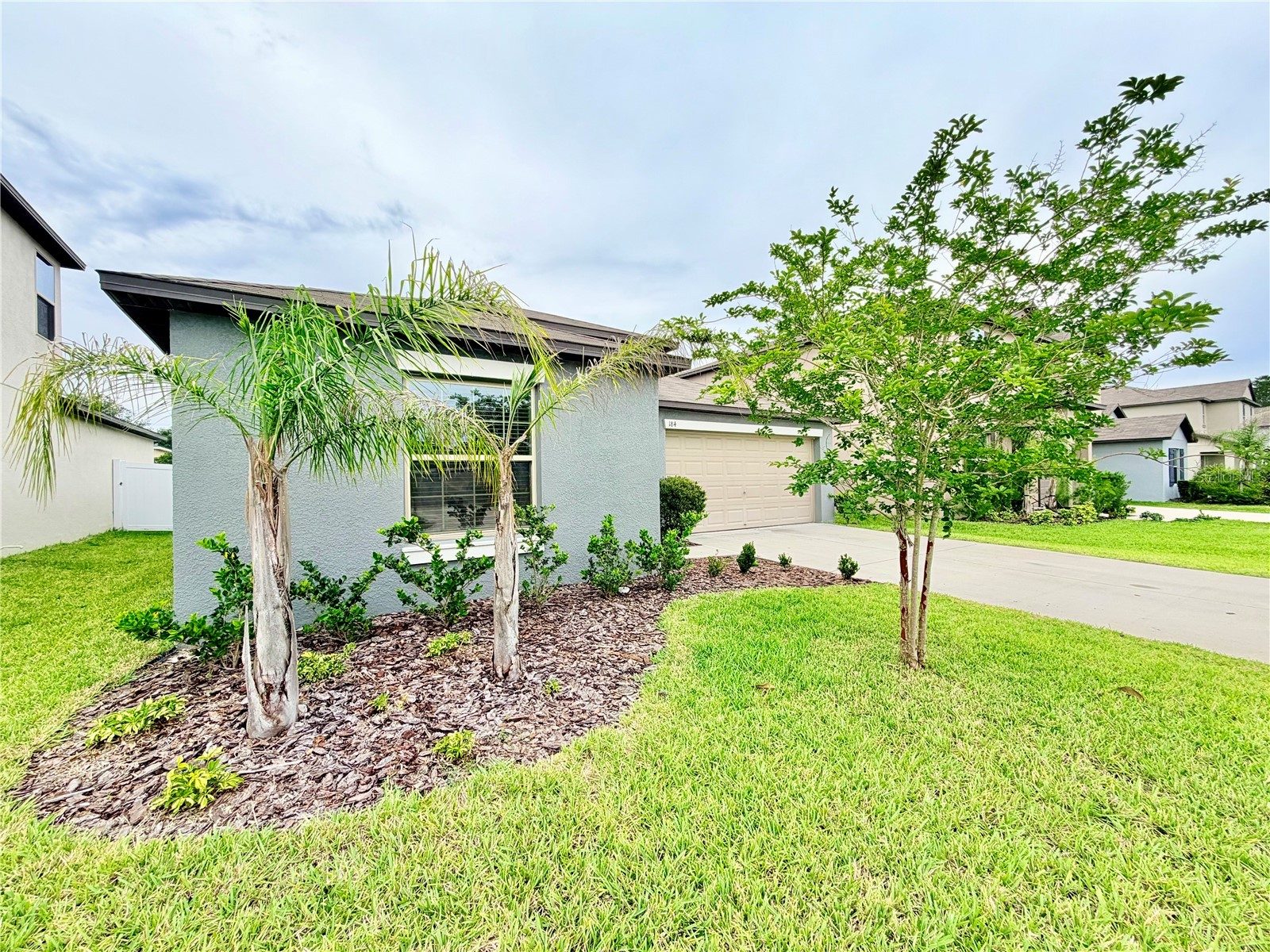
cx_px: 635
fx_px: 514
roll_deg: +0.3
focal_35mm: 14
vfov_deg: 85.7
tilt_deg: +0.6
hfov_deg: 102.1
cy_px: 476
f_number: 2.2
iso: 20
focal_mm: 2.22
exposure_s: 1/876
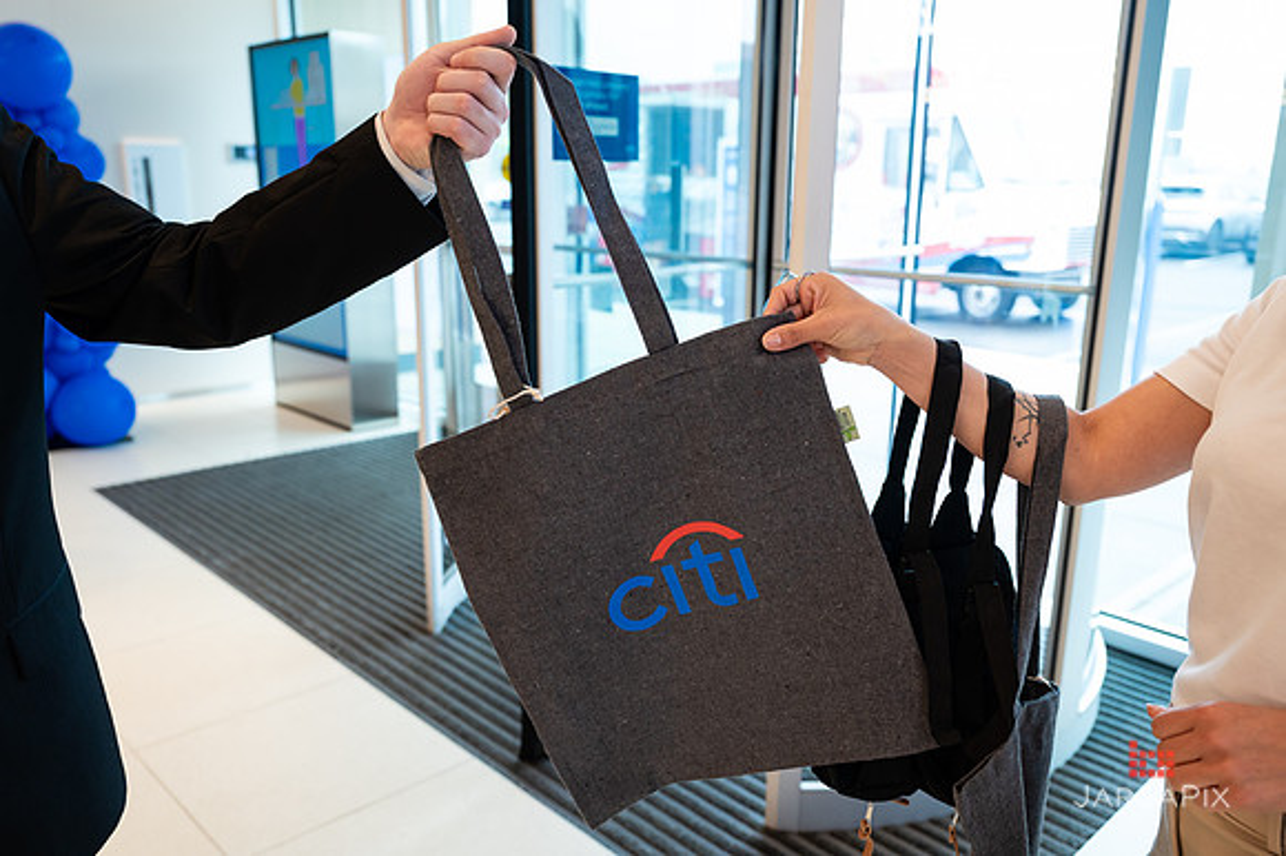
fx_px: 1044
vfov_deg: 44.6
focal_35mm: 29
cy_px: 428
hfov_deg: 63.3
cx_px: 643
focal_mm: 28
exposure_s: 1/200
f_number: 3.5
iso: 800
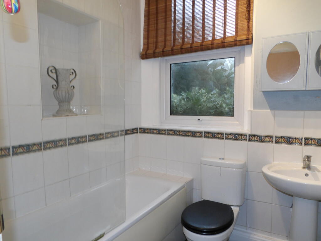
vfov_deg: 56.8
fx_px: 223
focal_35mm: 24
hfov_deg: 71.6
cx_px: 160
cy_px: 120
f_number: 4.1
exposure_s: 1/15
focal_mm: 4.3
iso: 200
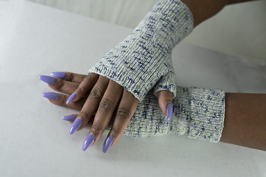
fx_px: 281
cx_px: 133
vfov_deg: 35.1
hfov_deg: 50.7
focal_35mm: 38
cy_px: 88
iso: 100
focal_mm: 38
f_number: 4.5
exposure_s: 1/60
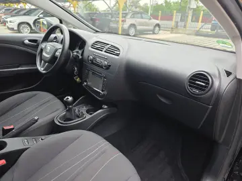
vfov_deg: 58.9
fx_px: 161
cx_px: 121
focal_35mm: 23
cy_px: 90
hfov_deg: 73.9
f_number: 1.7
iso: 40
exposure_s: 1/180
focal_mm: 6.25
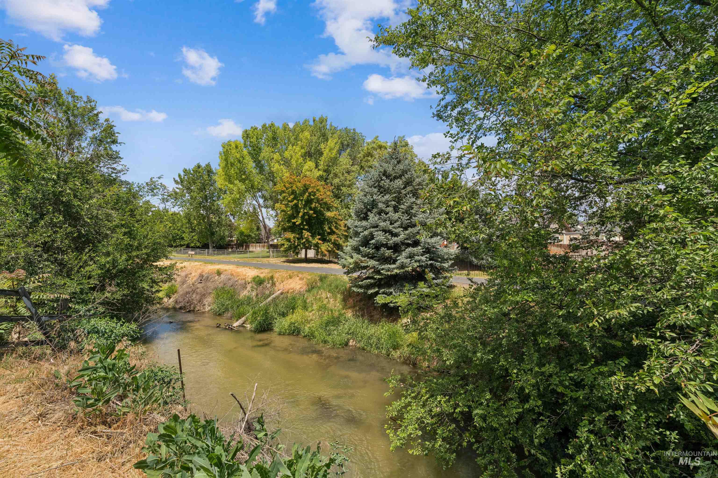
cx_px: 359
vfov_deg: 73.4
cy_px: 239
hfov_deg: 96.4
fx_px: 321
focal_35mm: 16
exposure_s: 1/200
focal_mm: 16.1
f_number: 13
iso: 400
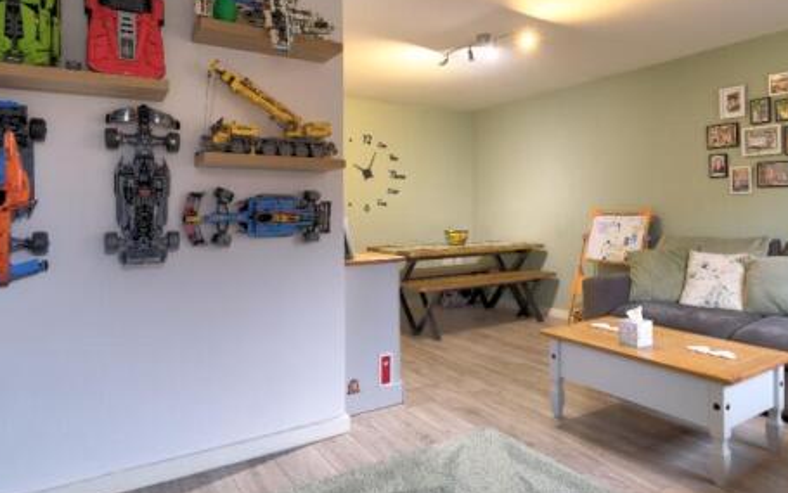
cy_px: 214
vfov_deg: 55.0
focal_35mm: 22
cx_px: 430
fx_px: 473
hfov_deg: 79.4
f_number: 4
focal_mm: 10
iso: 1250
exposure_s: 1/15
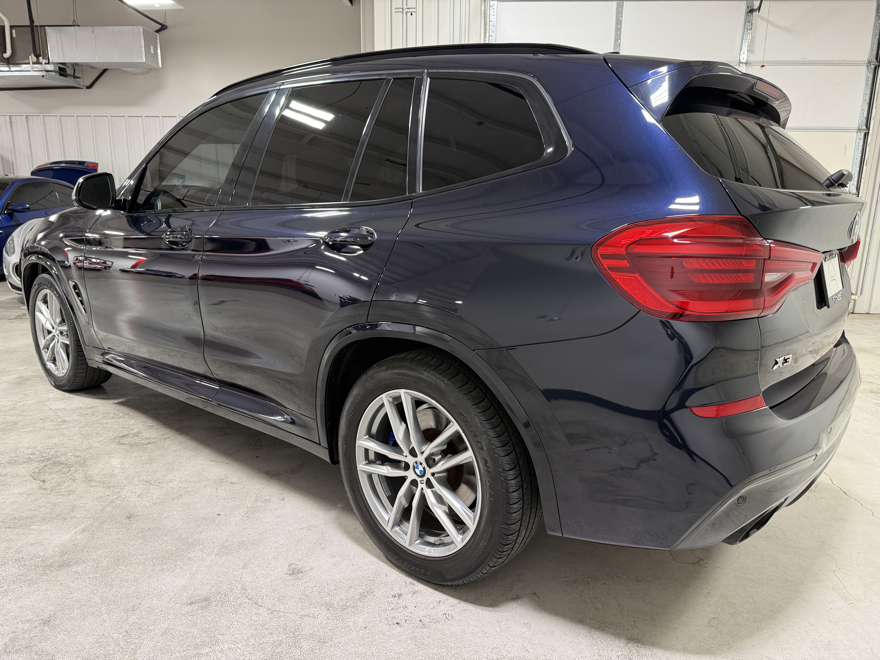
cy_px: 330
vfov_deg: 56.8
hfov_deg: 71.6
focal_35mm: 24
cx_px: 440
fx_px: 610
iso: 160
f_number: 1.78
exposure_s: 1/60
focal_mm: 6.76
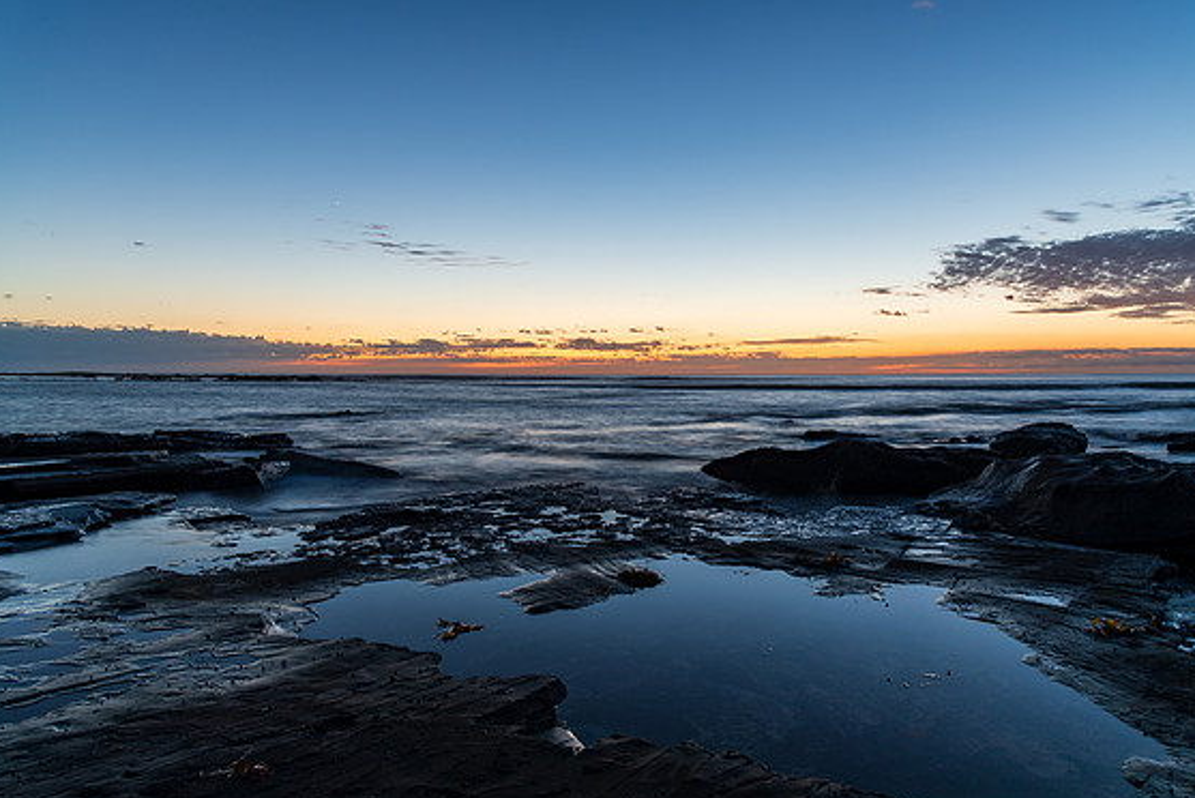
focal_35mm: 26
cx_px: 607
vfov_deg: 49.6
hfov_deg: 69.4
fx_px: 863
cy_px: 398
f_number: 6.3
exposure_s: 2.5
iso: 250
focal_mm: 24
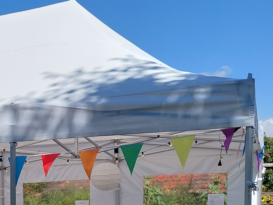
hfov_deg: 25.8
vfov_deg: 20.1
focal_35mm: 69
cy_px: 240
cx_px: -38
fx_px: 544
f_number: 1.8
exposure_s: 1/1963
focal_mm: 5.23
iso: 40
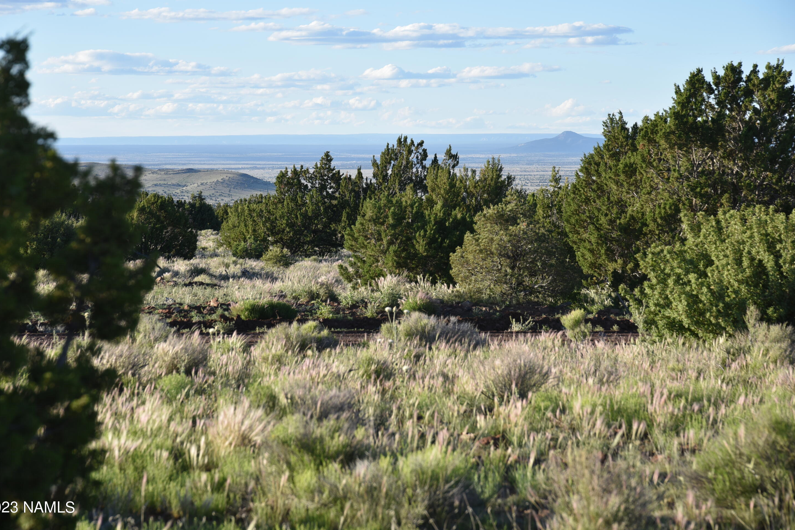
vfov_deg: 12.6
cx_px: 384
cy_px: 257
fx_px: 2407
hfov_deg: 18.8
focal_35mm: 109
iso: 200
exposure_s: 1/250
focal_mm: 105
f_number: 8
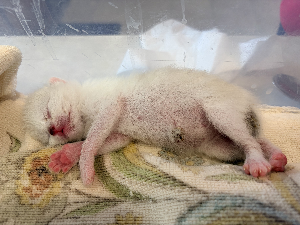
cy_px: 112
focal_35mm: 26
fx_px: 225
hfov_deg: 67.3
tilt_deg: -56.3
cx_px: 150
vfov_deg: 53.1
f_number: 1.6
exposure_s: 1/120
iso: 125
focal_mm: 5.96
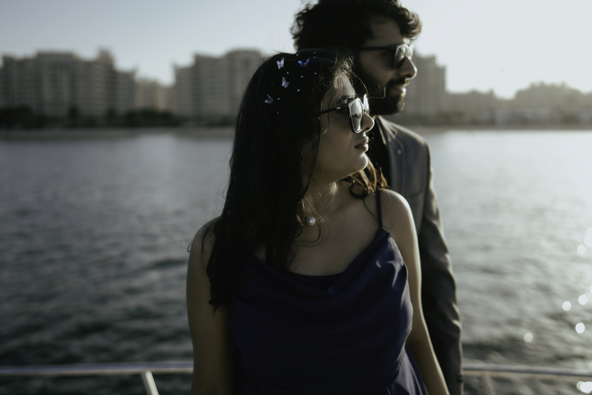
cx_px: 295
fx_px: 559
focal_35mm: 34
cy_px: 186
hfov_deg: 55.8
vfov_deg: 38.9
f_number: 1.4
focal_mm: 24
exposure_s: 1/2000
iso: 50
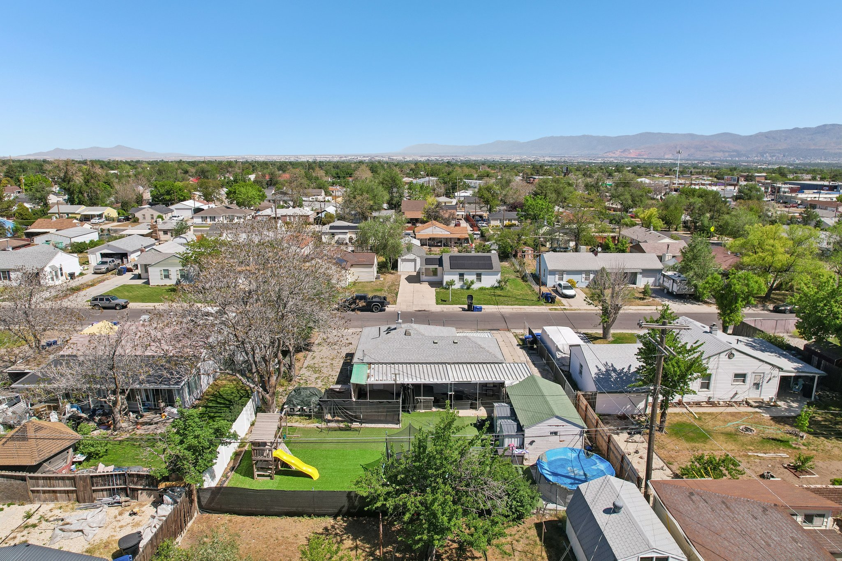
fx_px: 514
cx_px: 421
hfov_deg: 78.6
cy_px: 280
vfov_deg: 57.2
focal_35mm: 22
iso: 110
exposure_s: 1/90
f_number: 2.8
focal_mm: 8.4
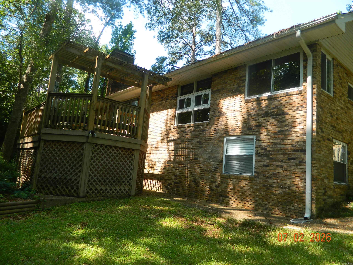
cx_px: 176
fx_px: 255
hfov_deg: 69.4
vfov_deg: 54.9
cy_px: 132
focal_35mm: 25
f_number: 3.1
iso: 80
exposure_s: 1/200
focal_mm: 4.5
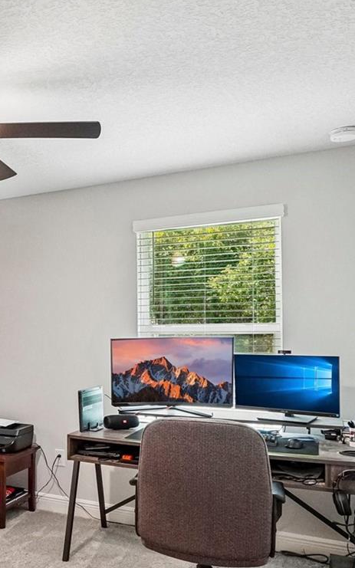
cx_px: -31
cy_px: 339
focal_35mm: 33
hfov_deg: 33.6
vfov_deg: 57.7
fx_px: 511
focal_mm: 10
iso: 1000
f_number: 8
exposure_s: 1/30
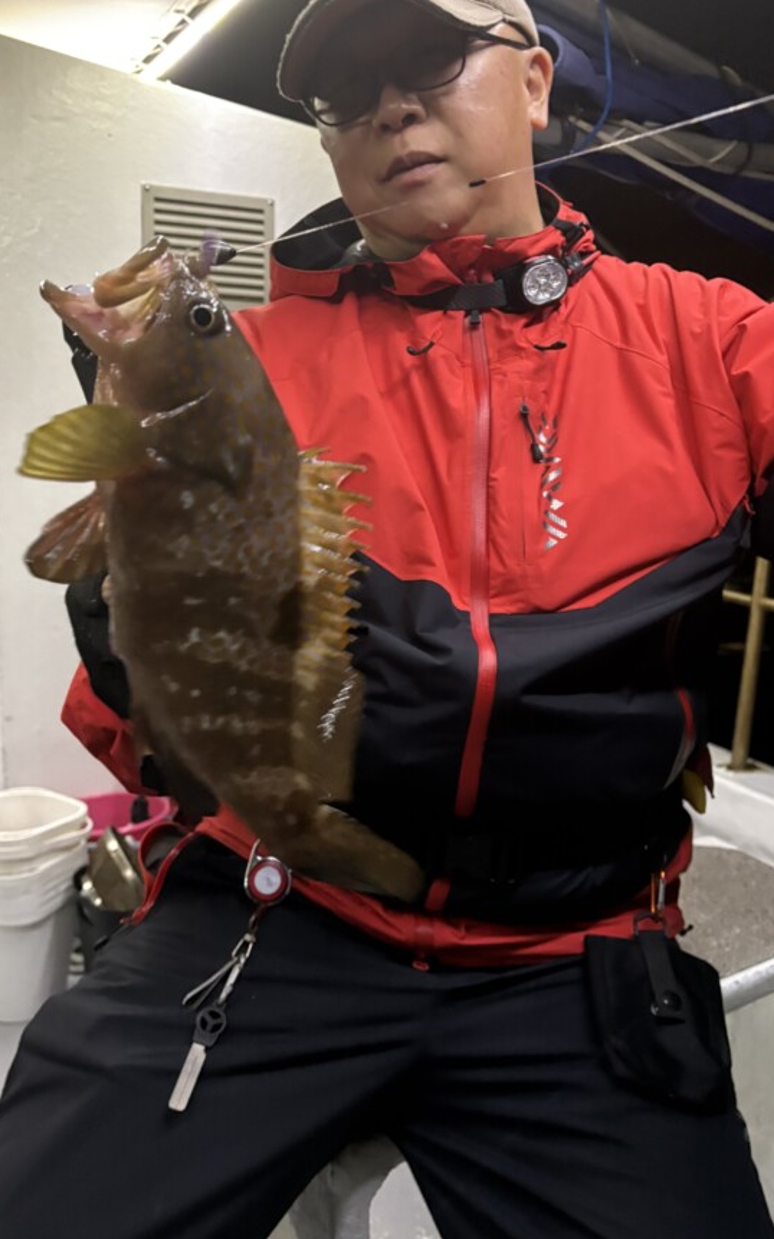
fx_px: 1080
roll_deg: -2.2
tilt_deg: -4.7
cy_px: 561
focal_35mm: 32
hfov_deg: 39.4
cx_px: 384
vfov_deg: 59.5
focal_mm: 5.96
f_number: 1.6
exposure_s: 1/30
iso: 640
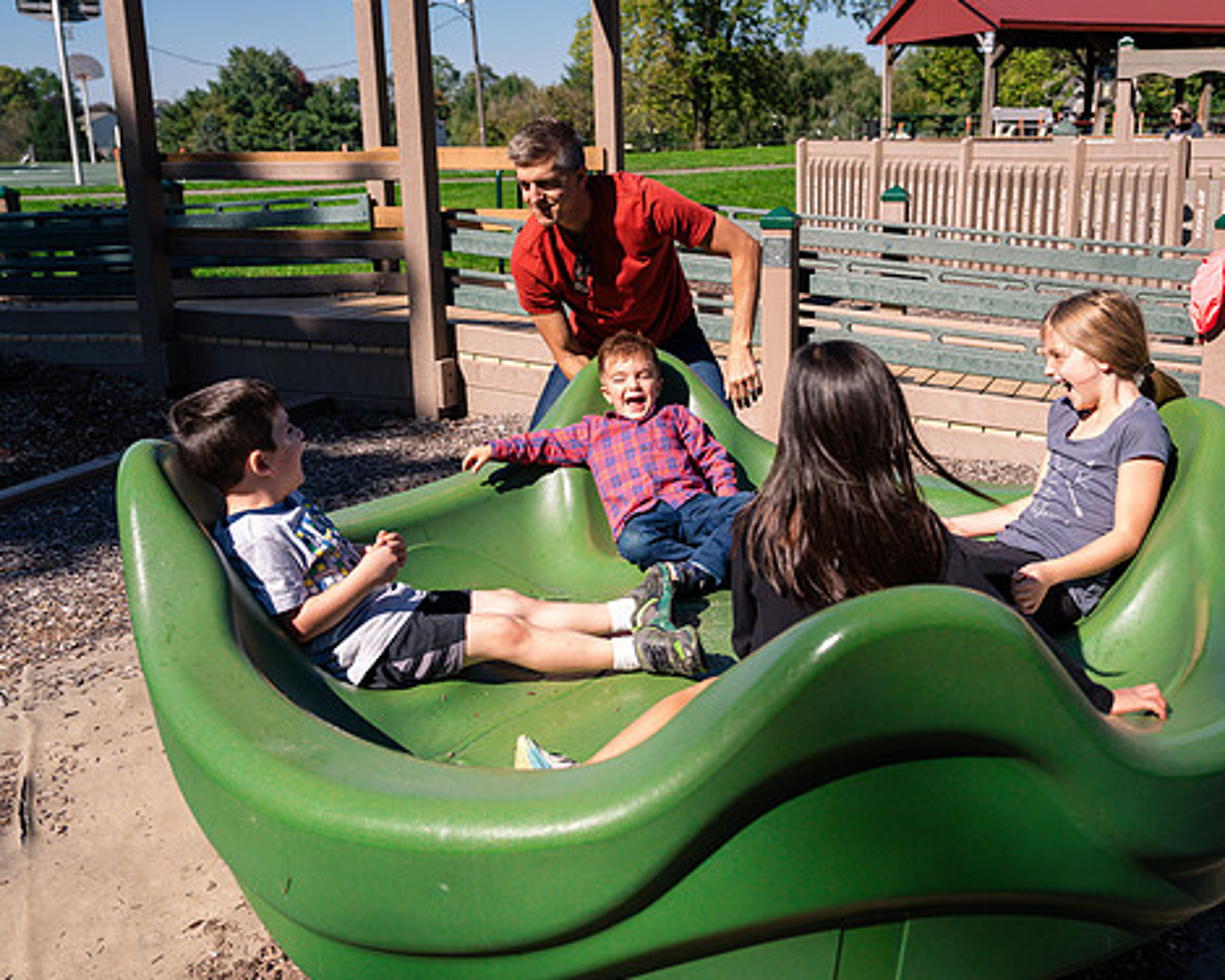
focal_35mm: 36
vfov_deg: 41.1
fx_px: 1305
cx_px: 705
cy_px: 482
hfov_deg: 50.1
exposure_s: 1/6400
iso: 400
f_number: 3.5
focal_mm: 31
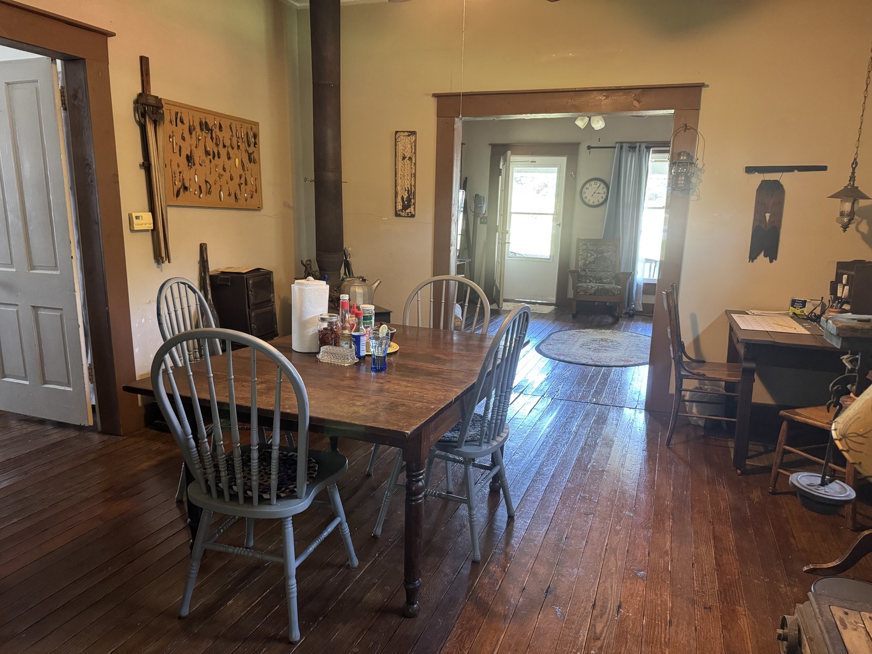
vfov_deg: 56.8
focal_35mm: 24
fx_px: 605
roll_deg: -1.7
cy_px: 327
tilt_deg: -12.9
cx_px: 436
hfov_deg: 71.6
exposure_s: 1/60
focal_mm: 6.76
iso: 640
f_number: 1.78
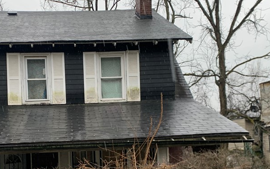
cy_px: 127
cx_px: 96
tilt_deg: +0.3
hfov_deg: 42.2
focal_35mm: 47
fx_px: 346
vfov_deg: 27.0
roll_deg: +1.7
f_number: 1.8
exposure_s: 1/122
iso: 32
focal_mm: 4.25
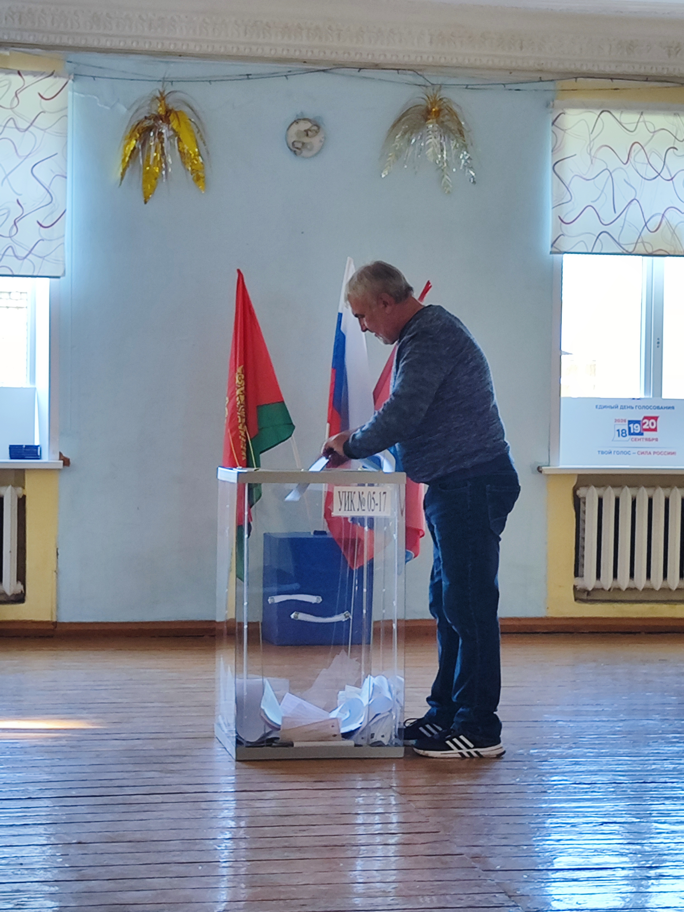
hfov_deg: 58.9
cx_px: 342
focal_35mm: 23
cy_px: 456
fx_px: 606
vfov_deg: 73.9
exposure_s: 1/65
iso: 194
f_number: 1.88
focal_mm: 5.59
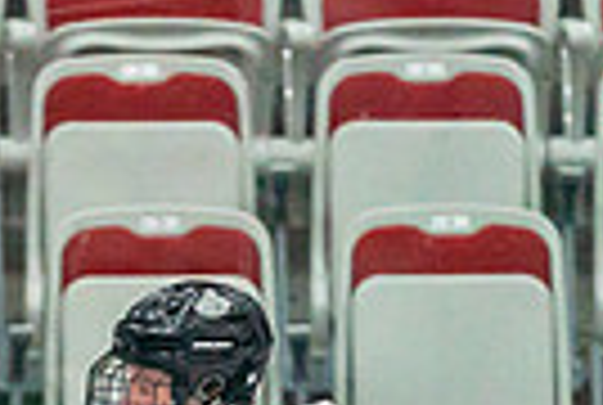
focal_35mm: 984
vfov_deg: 1.4
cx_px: -415
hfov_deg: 2.1
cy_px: 939
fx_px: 16519
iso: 3200
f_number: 2.8
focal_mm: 200
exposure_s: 1/1250
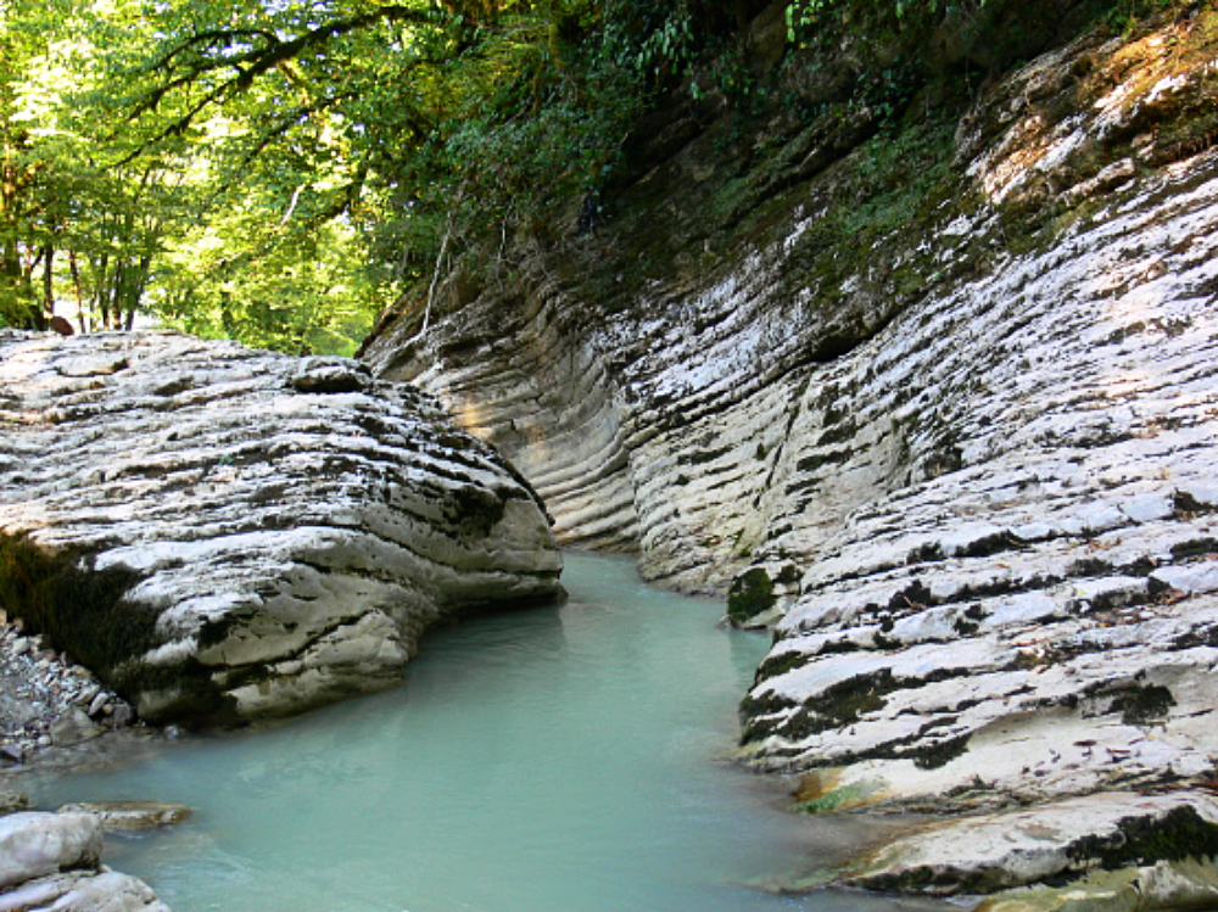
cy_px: 456
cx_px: 609
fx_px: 1231
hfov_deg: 52.6
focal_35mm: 35
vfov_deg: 40.7
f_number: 2.8
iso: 80
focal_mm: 7.4
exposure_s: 1/40
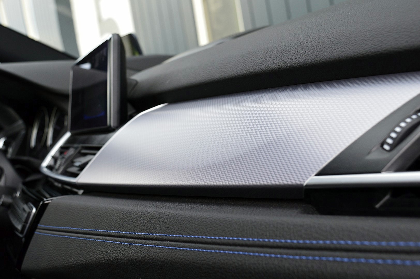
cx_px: 210
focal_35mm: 45
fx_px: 525
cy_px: 140
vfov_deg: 29.8
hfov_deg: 43.6
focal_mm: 30
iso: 400
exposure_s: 1/80
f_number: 8
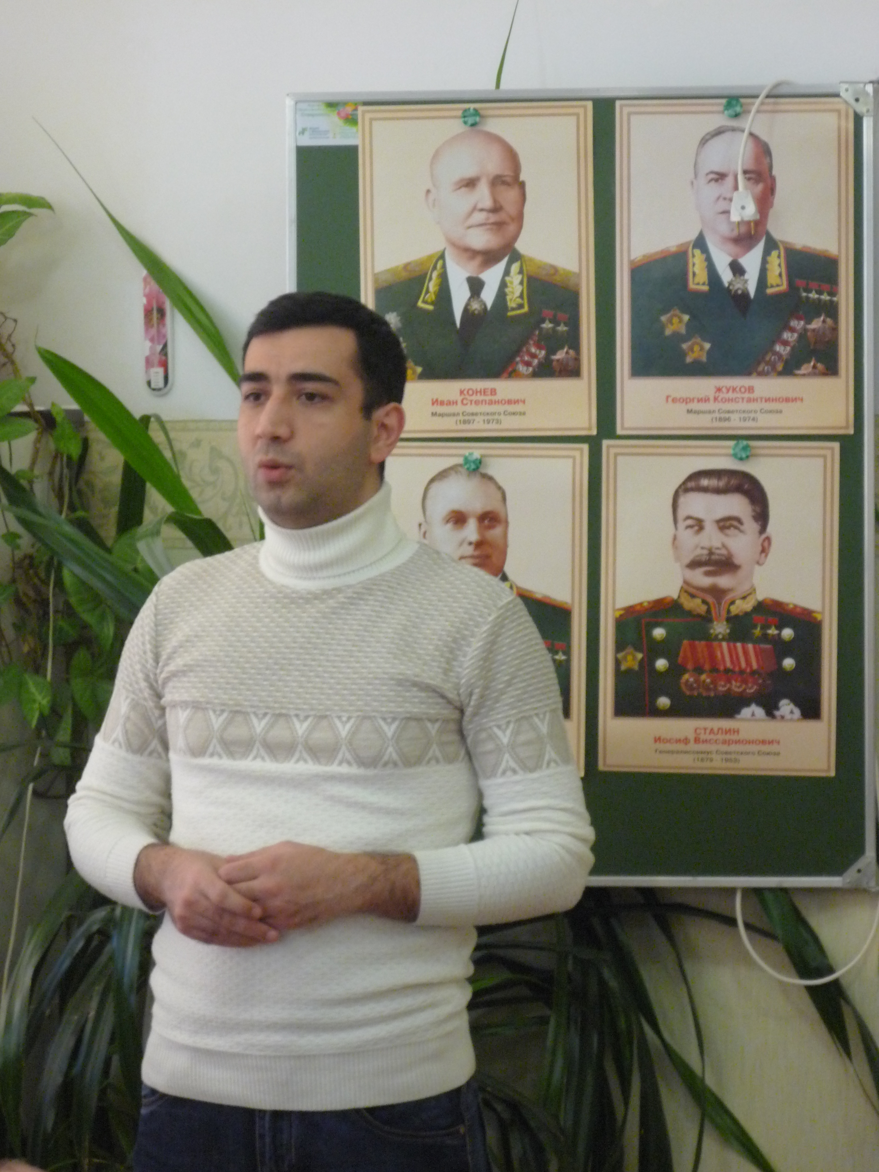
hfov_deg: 13.0
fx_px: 3860
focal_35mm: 114
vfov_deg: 17.3
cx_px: 440
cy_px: 586
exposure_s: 1/8
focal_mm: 19.9
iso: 400
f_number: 5.8
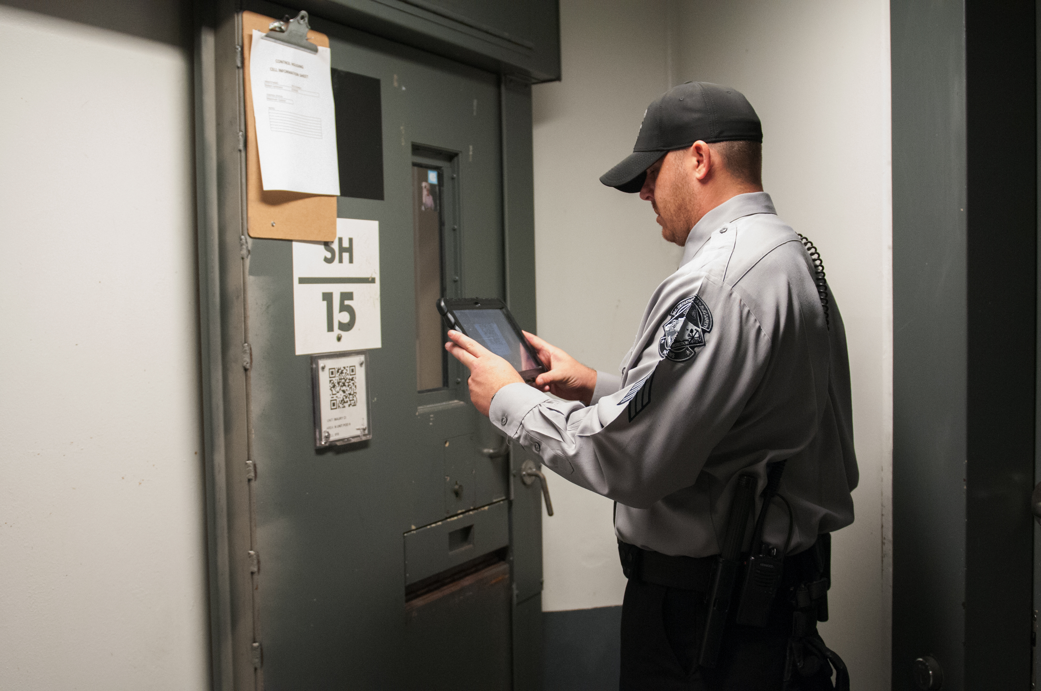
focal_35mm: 36
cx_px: 520
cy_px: 346
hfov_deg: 53.2
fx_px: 1040
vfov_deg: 36.8
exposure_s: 1/160
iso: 3200
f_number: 3.2
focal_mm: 24
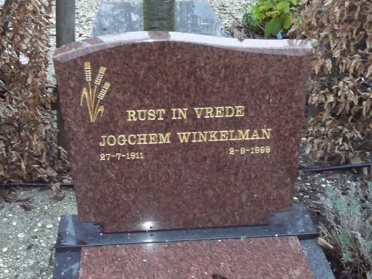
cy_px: 140
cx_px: 186
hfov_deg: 31.2
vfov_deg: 23.7
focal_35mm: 62
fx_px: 666
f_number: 4.5
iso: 320
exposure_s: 1/30
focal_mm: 10.2
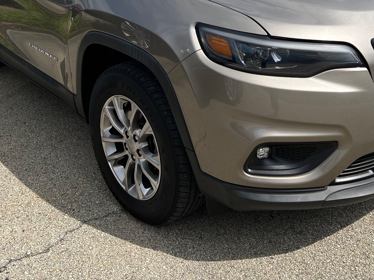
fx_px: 529
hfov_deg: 38.9
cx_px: 199
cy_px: 36
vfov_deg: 28.7
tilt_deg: -16.1
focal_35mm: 49
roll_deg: +1.5
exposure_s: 1/3968
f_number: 1.5
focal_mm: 5.7
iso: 50
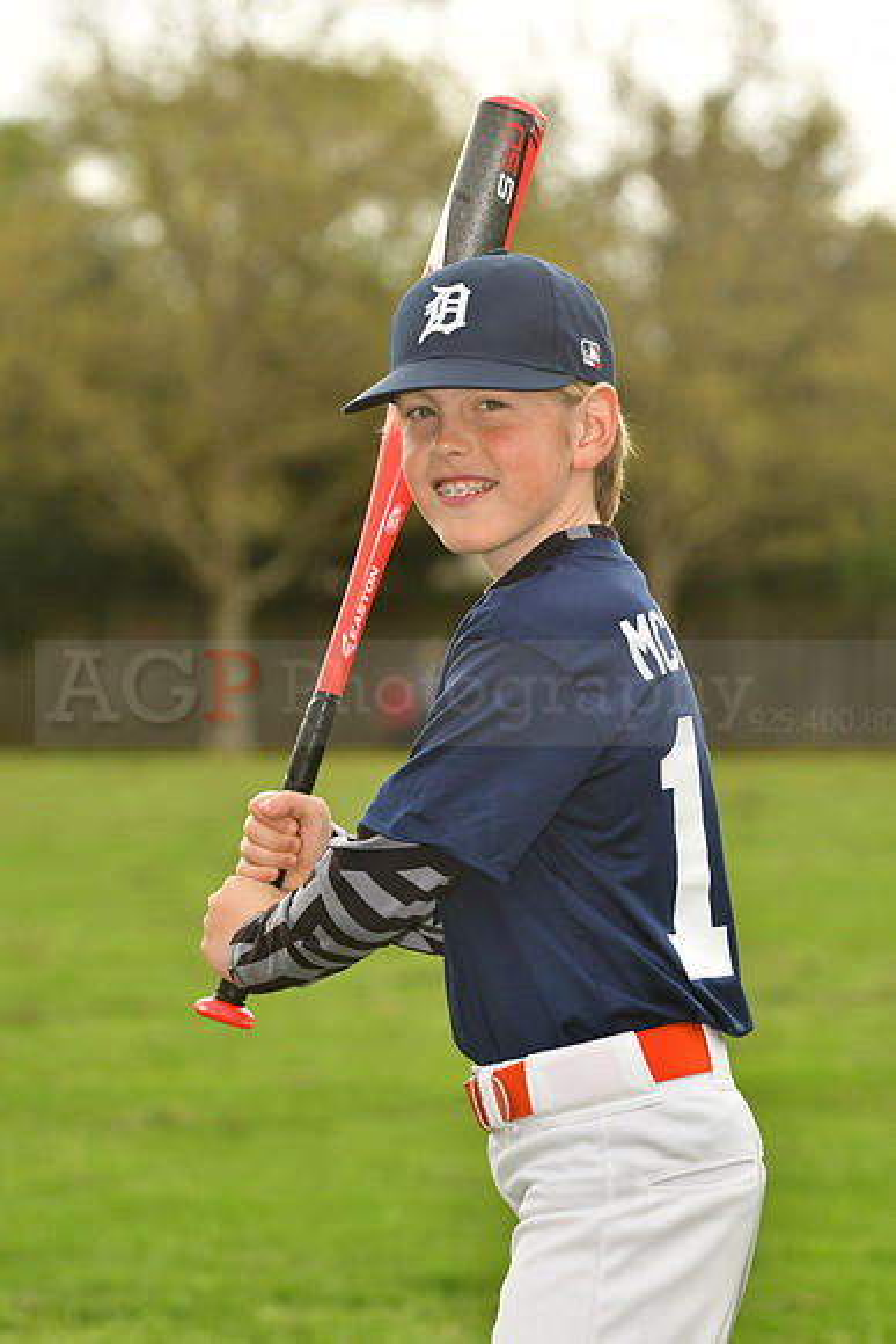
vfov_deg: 11.0
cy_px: 672
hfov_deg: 7.3
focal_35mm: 188
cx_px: 448
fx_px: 6995
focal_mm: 125
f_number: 5
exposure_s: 1/640
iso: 200
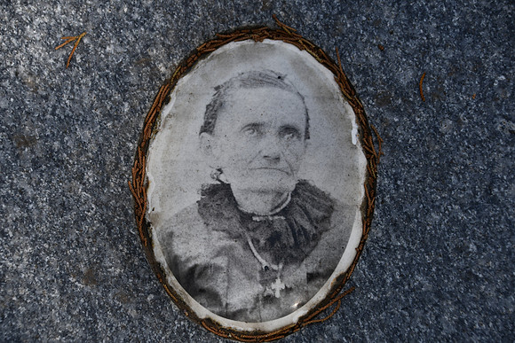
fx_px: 2790
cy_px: 172
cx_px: 258
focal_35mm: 195
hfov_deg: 10.5
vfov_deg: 7.0
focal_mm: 130
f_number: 8
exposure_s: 1/250
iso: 125
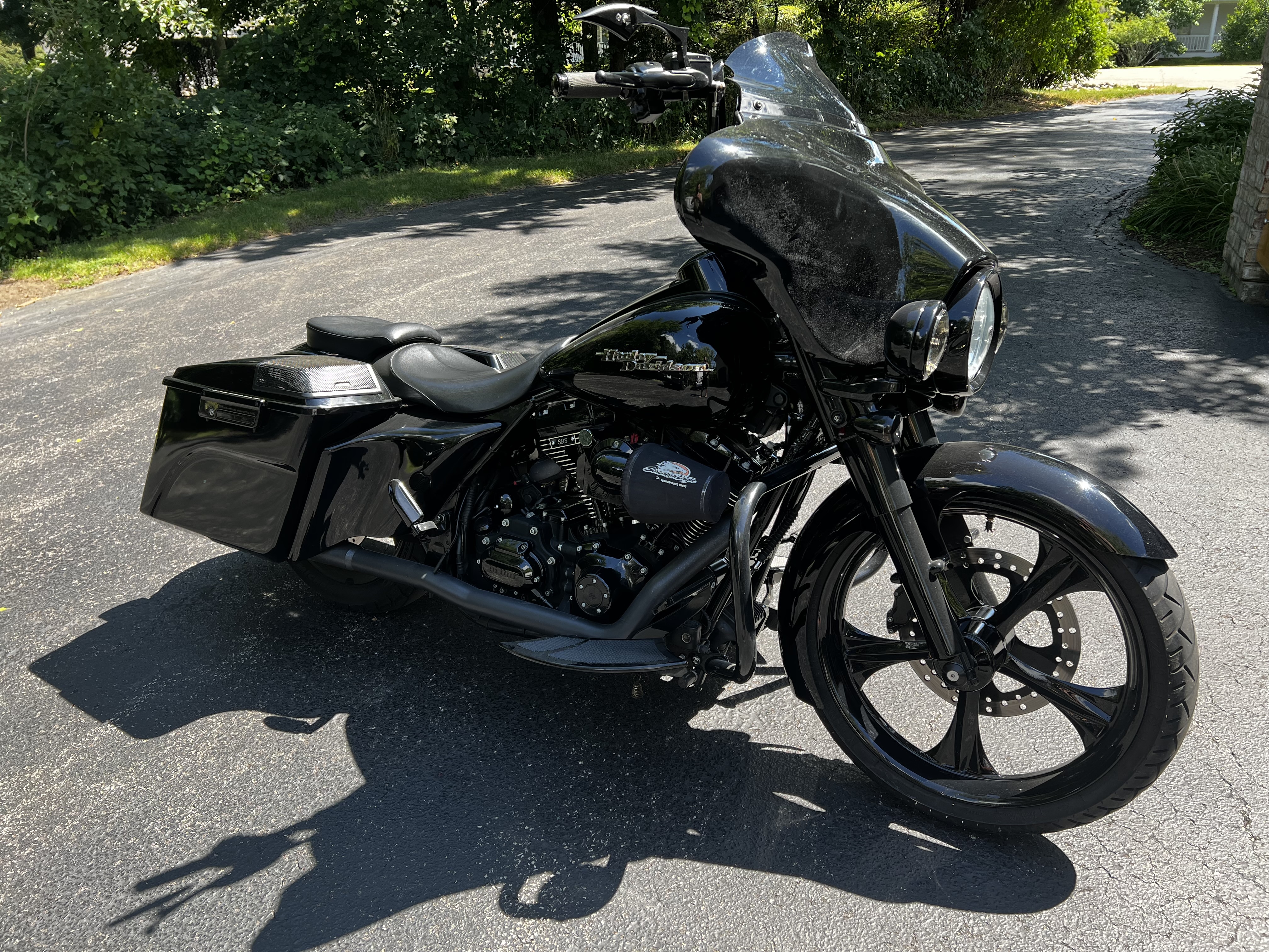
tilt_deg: -24.2
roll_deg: +1.7
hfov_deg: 67.3
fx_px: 953
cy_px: 476
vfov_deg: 53.1
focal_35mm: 26
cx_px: 634
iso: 50
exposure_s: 1/497
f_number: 1.5
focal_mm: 5.7
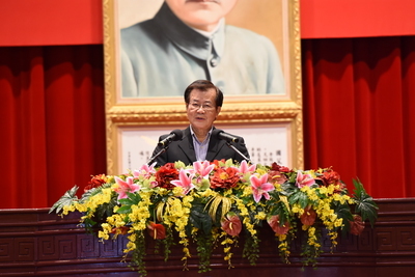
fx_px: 3286
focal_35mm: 285
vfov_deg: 4.8
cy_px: 138
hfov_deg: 7.2
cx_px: 208
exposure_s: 1/100
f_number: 3.5
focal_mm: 190
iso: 1000
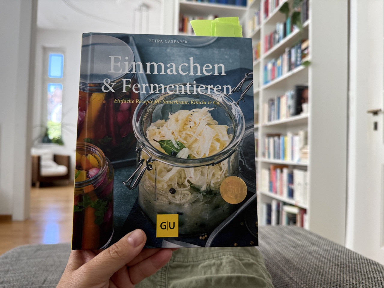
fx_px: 266
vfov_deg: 56.8
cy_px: 144
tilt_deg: +1.9
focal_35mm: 24
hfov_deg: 71.6
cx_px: 192
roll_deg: -1.6
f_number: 1.78
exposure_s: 1/149
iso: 125
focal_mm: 6.76
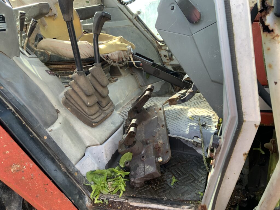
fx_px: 235
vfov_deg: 48.2
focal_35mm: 29
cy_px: 105
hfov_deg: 61.7
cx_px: 140
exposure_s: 1/122
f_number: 1.8
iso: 25
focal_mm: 3
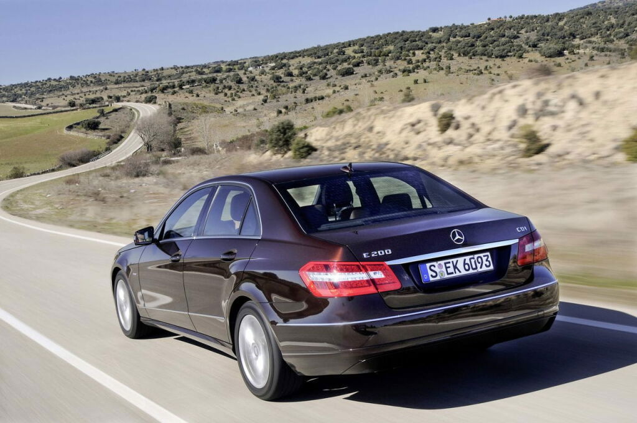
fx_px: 928
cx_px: 318
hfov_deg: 37.9
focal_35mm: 52
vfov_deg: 25.7
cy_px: 212
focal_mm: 35
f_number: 13
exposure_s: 1/30
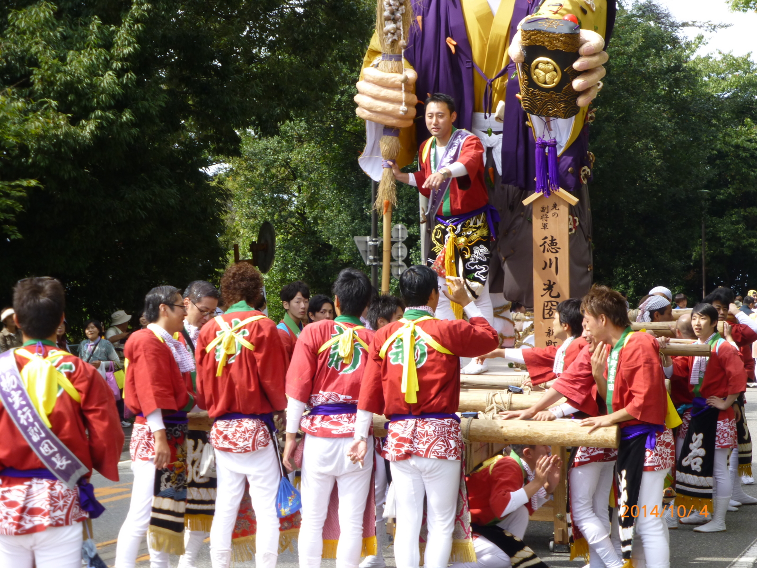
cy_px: 284
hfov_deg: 18.0
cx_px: 378
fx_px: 2384
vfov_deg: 13.6
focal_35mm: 109
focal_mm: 19.4
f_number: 5.3
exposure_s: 1/125
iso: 100
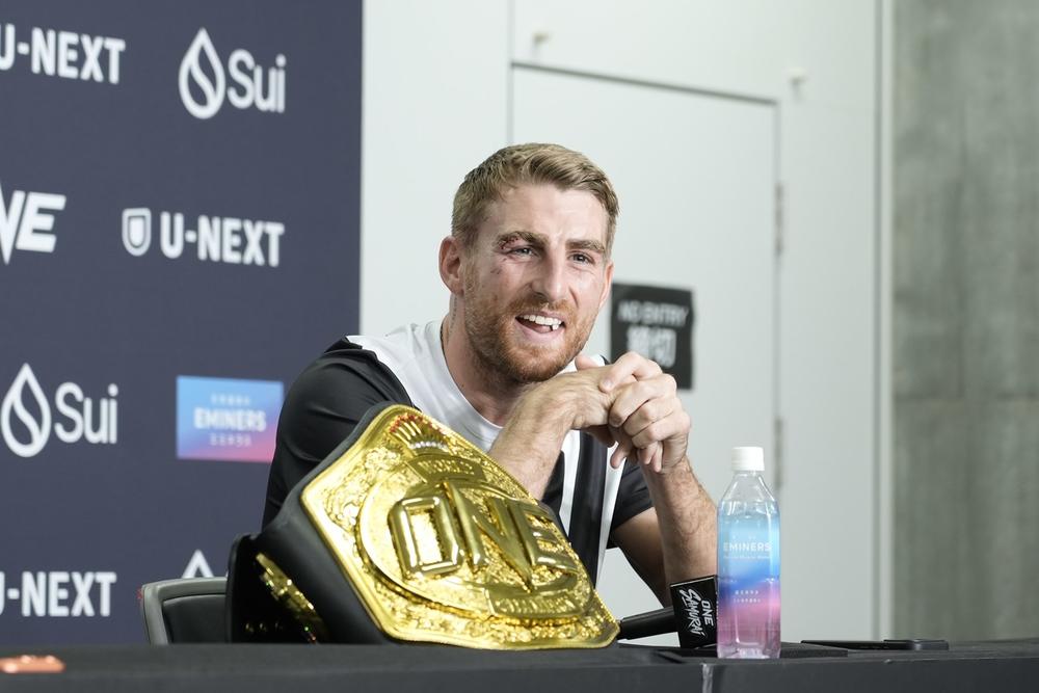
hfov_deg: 13.1
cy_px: 346
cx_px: 520
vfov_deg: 8.7
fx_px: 4532
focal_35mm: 157
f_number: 4
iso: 1250
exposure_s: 1/100
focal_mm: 105
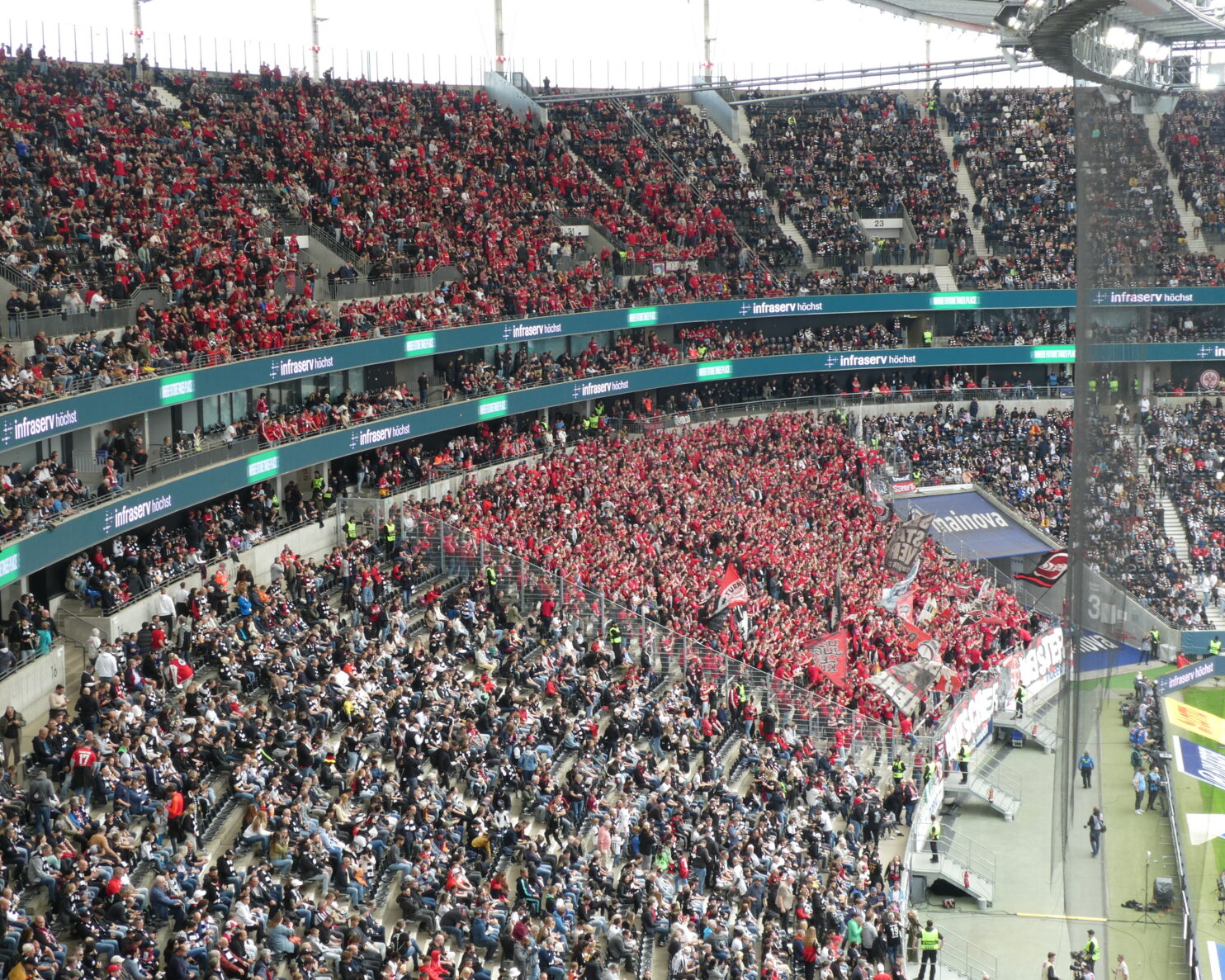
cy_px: 492
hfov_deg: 31.4
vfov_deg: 25.4
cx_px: 660
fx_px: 2175
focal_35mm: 60
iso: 125
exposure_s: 1/80
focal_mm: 10.3
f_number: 4.2
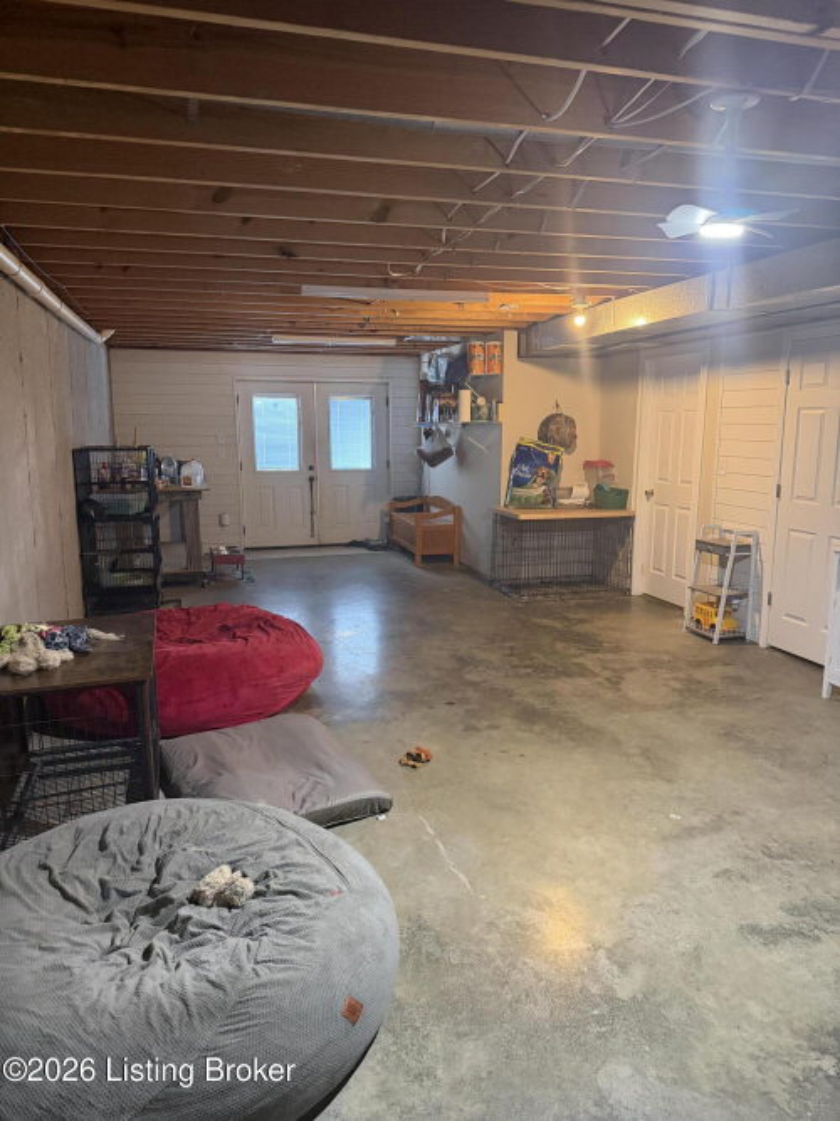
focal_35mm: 24
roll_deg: +0.5
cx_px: 420
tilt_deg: -9.4
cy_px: 560
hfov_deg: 56.8
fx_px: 777
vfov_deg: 71.6
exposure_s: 1/40
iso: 640
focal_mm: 6.76
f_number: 1.78
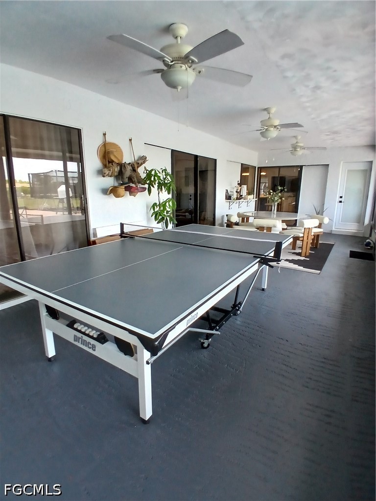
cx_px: 188
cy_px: 250
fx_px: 246
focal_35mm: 17
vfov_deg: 91.0
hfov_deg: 74.7
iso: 100
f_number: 2.2
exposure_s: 1/40
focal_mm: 1.4
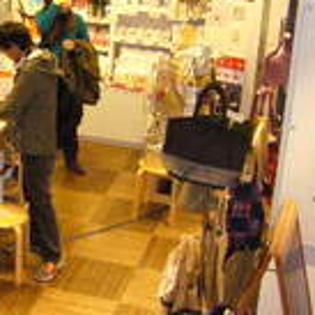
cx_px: -37
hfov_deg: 18.5
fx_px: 927
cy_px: 145
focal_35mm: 90
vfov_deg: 19.3
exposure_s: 1/30
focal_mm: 4.6
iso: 400
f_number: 2.8
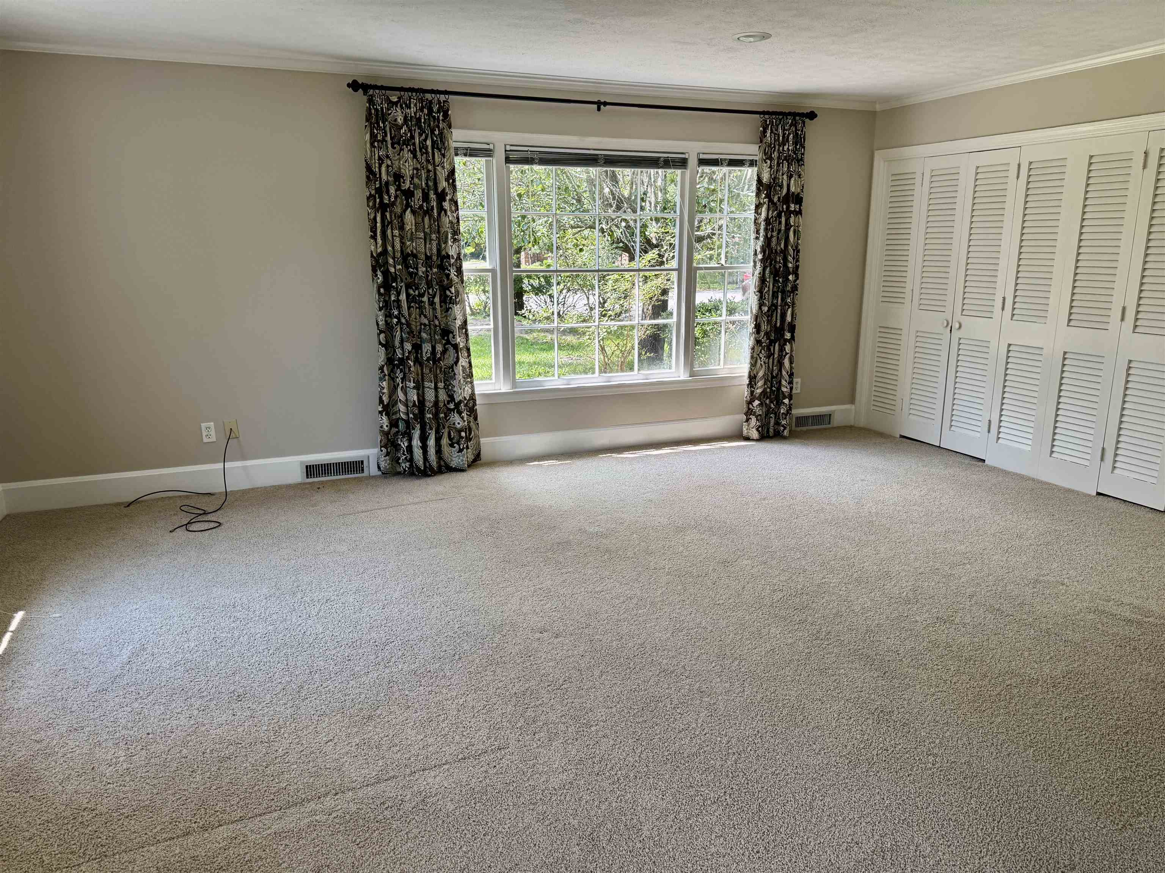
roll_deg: +0.8
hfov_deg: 71.6
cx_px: 582
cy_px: 436
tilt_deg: -14.0
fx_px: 808
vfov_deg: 56.8
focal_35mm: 24
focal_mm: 6.76
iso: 80
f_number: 1.78
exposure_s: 1/464
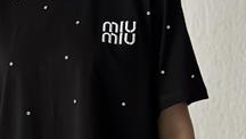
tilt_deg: +0.6
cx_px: 91
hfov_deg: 20.7
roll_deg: +0.6
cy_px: 122
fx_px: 673
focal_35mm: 103
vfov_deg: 11.7
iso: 800
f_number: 1.78
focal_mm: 6.86
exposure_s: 1/40
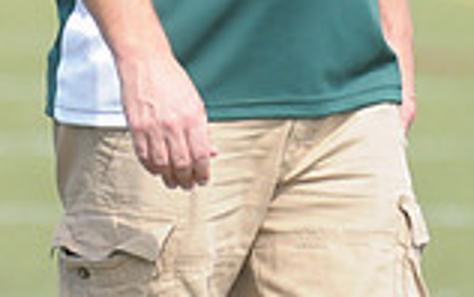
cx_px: 279
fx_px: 21058
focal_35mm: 1629
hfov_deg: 1.3
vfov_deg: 0.8
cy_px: -254
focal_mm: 290
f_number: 4
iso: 1600
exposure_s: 1/5000
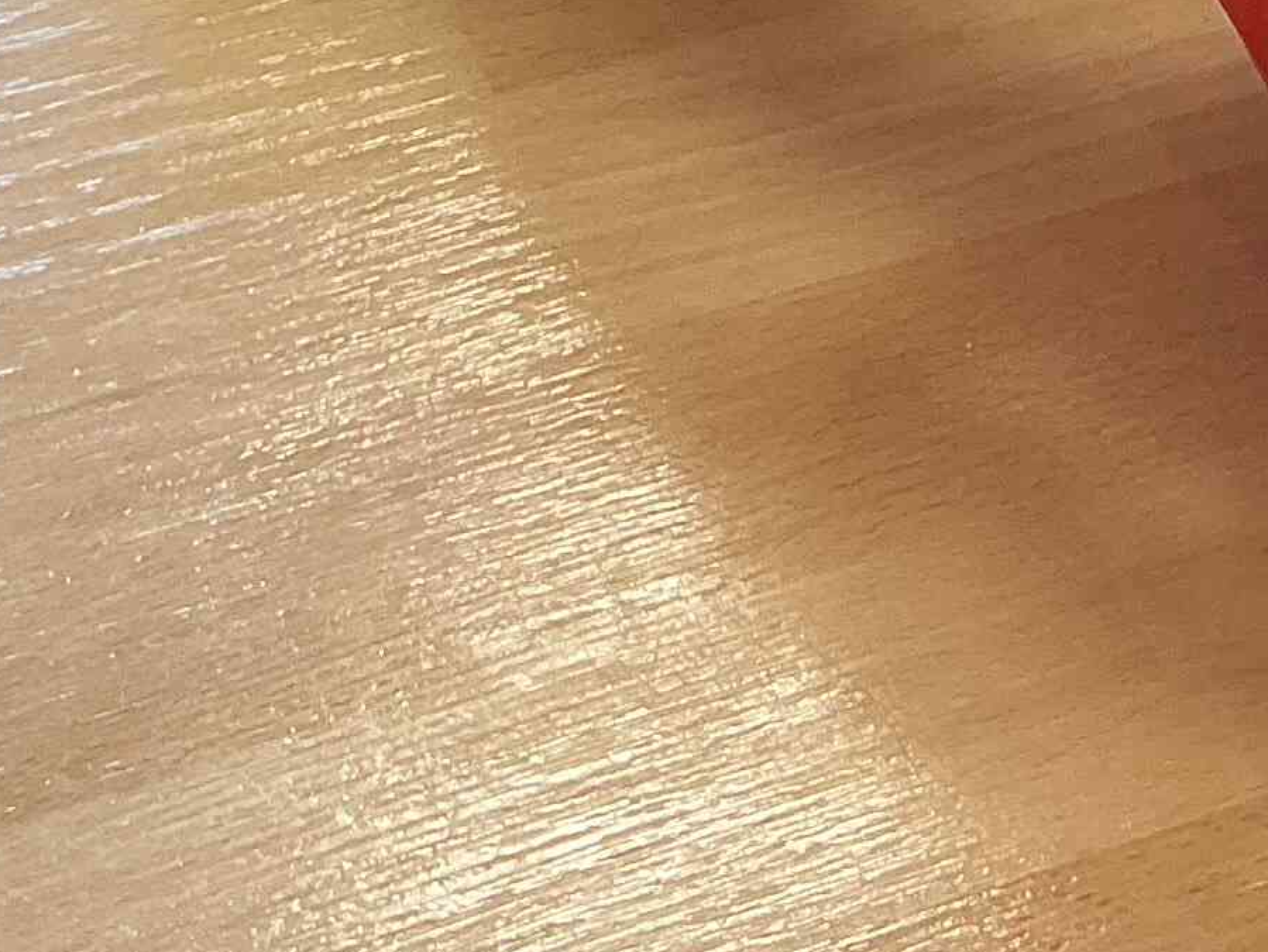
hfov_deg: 15.1
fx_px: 4764
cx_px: 817
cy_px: -358
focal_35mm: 130
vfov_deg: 11.1
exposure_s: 1/100
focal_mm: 3
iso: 32
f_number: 1.8
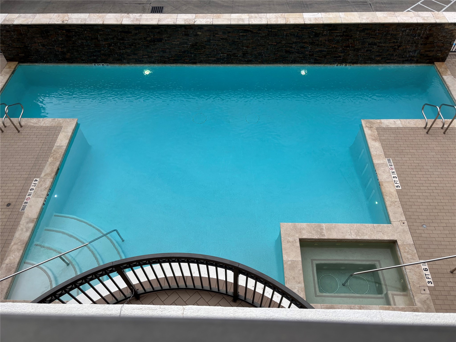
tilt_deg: -51.9
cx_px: 228
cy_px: 171
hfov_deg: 67.3
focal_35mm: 26
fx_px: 343
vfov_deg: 53.1
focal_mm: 5.96
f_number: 1.6
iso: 64
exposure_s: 1/121
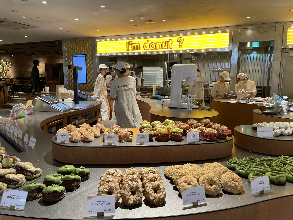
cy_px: 110
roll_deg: -0.4
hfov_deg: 67.3
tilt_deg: -8.1
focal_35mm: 26
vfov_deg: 53.1
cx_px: 146
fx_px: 220
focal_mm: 4.2
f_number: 1.6
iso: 100
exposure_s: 1/50
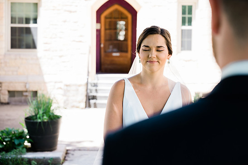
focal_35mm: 66
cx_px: 131
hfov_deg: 30.5
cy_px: 78
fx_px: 455
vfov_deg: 20.6
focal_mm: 62
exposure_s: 1/320
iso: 320
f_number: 4
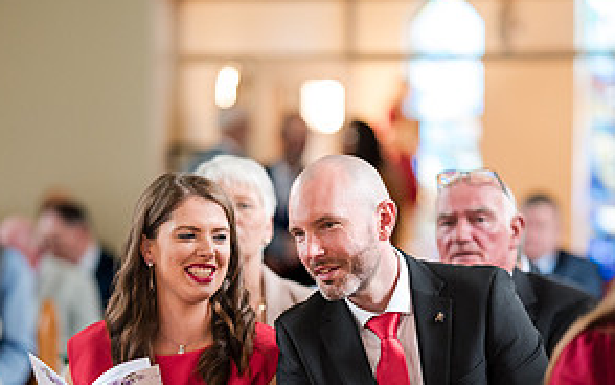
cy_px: 309
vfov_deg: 7.7
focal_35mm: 171
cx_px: 326
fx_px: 2867
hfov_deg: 12.2
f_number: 1.4
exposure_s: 1/500
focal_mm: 85
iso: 1250
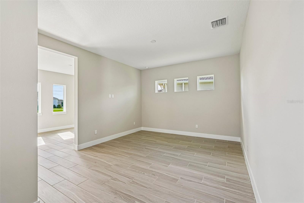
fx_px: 118
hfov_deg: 104.3
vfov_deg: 81.2
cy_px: 102
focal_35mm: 14
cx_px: 152
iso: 400
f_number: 8
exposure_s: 1/60
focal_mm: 14
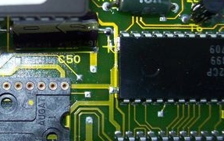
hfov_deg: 23.1
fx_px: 519
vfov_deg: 15.4
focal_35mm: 85
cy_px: 59
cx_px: -10
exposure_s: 1/64
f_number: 2.7
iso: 80
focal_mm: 6
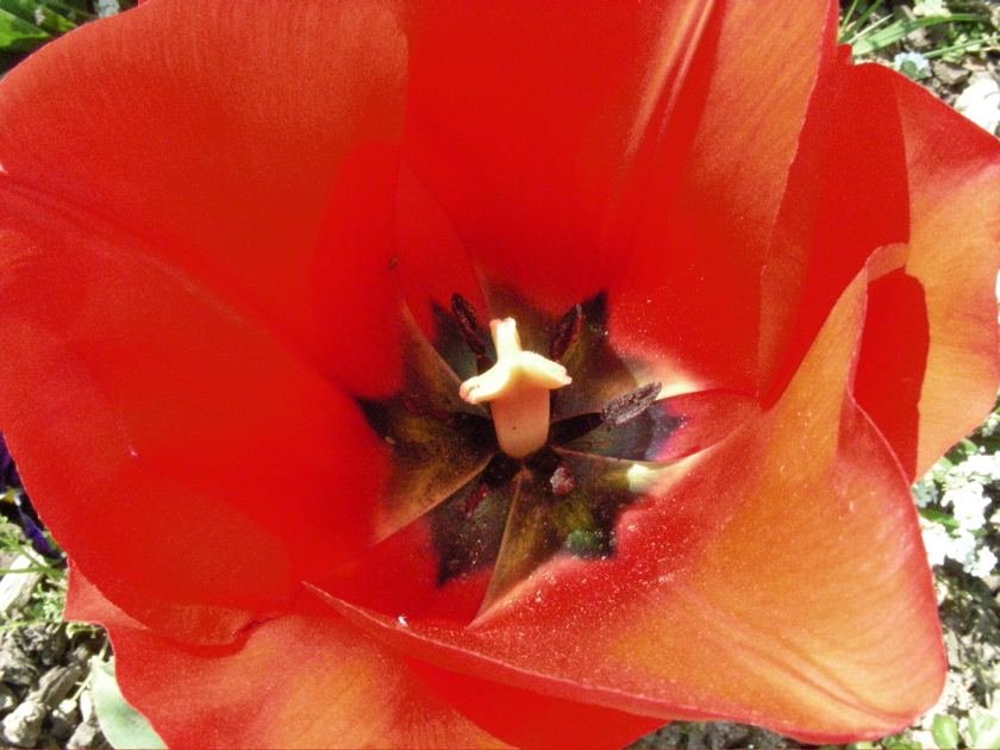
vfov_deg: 37.7
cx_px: 500
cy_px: 375
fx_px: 1098
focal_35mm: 38
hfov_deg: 49.0
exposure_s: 1/638
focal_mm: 6.3
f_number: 6.8
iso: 800
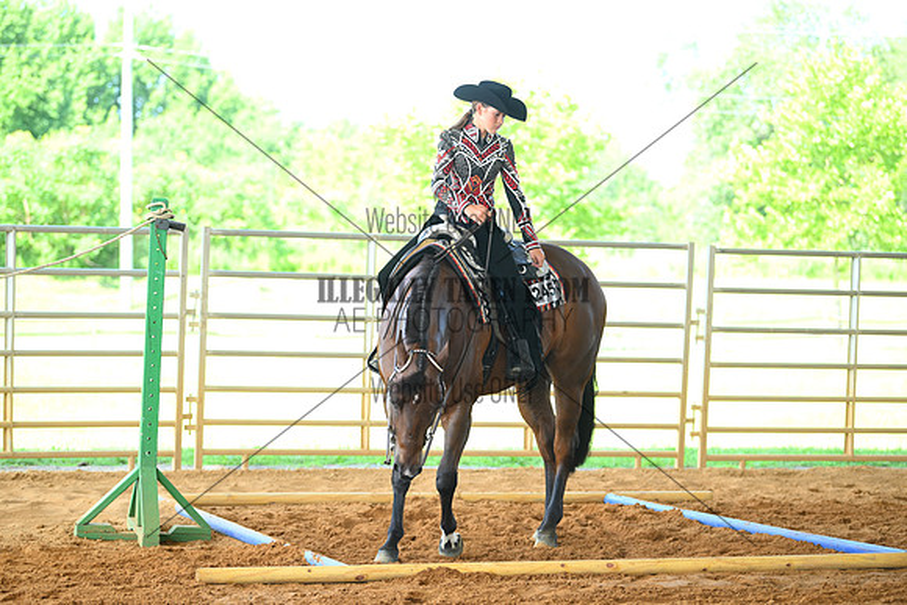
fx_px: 2470
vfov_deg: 14.0
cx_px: 454
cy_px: 302
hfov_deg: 20.8
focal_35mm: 98
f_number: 2.8
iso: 500
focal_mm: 98
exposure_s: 1/434
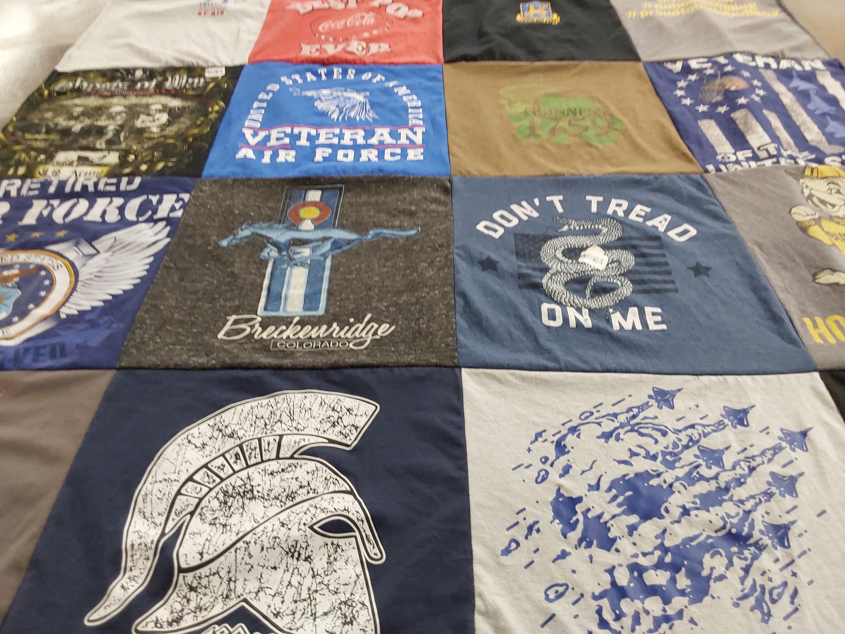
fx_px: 683
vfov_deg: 49.7
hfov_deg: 63.4
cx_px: 422
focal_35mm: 28
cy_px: 317
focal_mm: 2.91
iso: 160
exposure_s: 1/50
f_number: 1.9
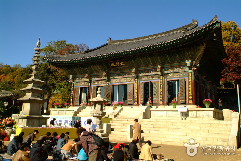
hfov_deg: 61.9
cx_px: 120
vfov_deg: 43.7
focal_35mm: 30
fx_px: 201
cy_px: 80
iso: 400
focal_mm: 20
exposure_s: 1/180
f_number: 16
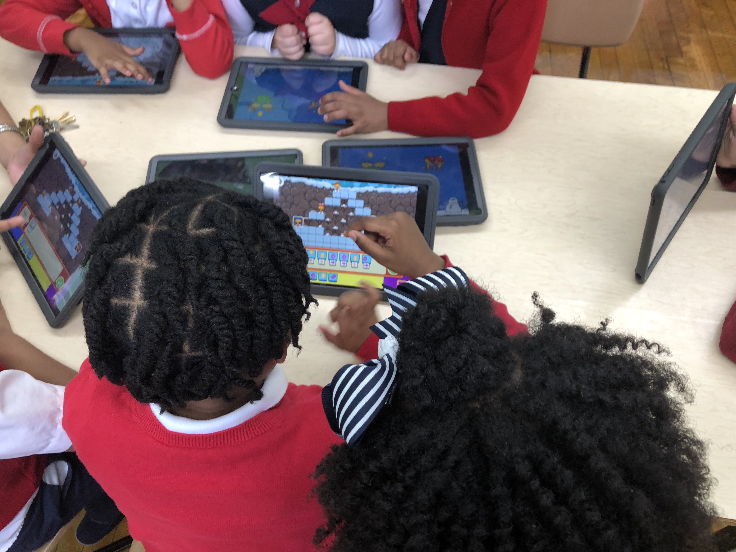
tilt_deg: -58.4
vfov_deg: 48.2
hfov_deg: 61.7
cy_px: 276
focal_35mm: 29
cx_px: 368
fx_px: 617
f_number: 1.8
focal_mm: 3.99
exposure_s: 1/20
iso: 40
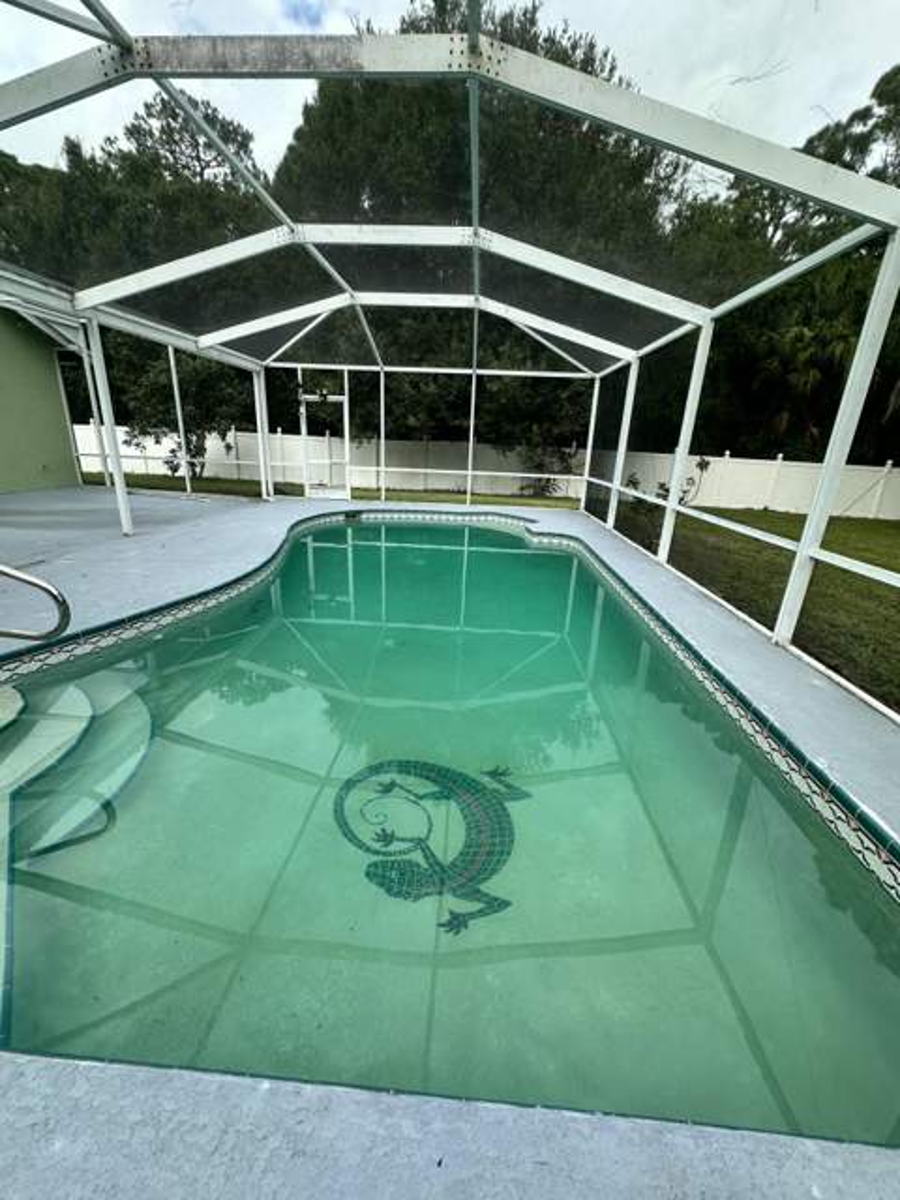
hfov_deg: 85.7
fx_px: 485
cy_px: 600
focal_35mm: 14
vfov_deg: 102.1
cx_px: 450
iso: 40
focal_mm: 2.22
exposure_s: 1/615
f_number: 2.2
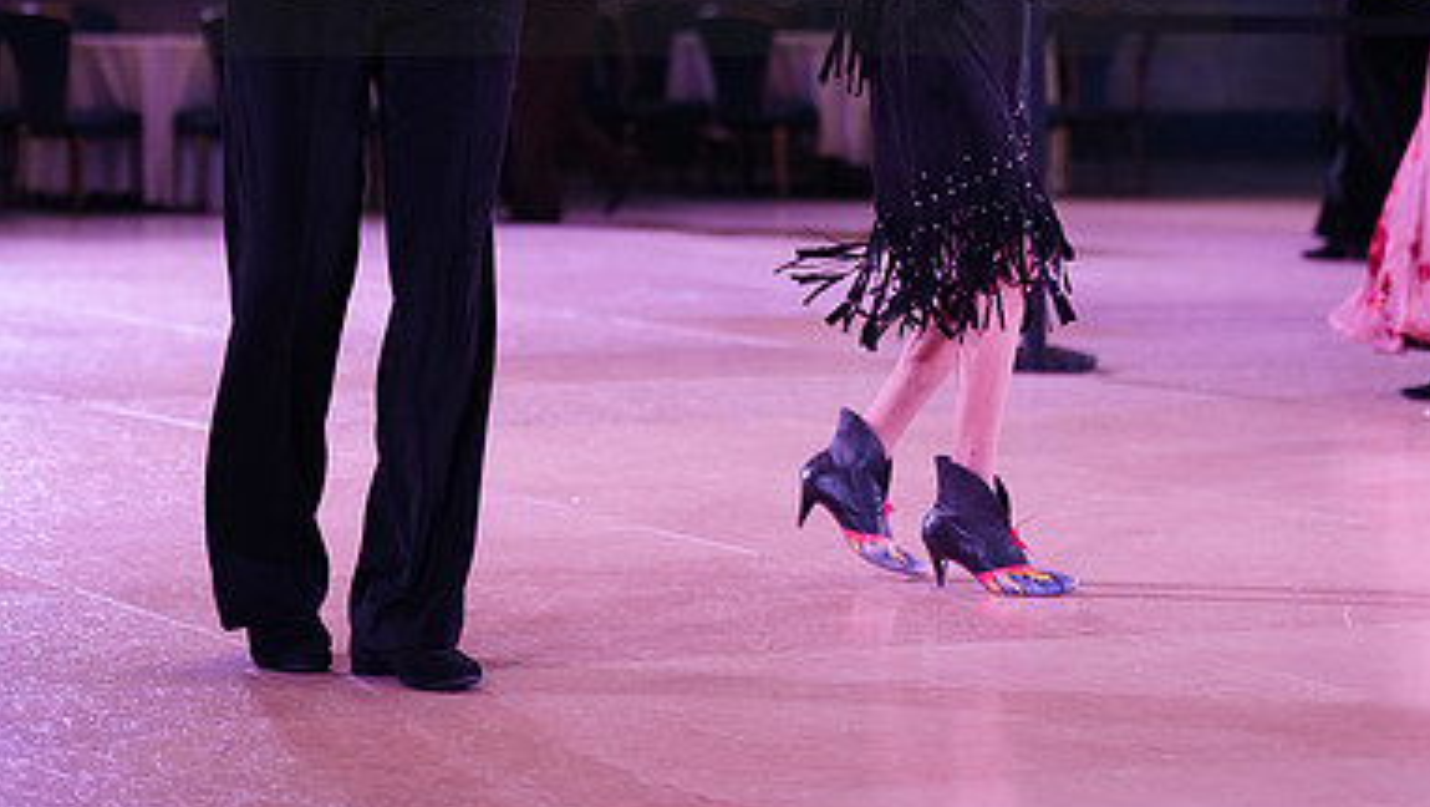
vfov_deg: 8.7
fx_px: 5236
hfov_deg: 15.6
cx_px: 719
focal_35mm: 138
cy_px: -67
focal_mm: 87
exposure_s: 1/500
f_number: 2.8
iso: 2500
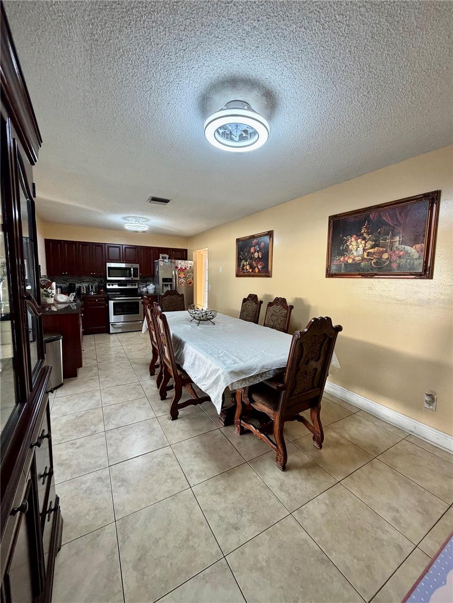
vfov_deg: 102.1
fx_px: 244
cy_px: 302
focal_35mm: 14
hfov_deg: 85.7
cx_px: 226
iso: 320
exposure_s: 1/120
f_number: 2.2
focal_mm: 2.22
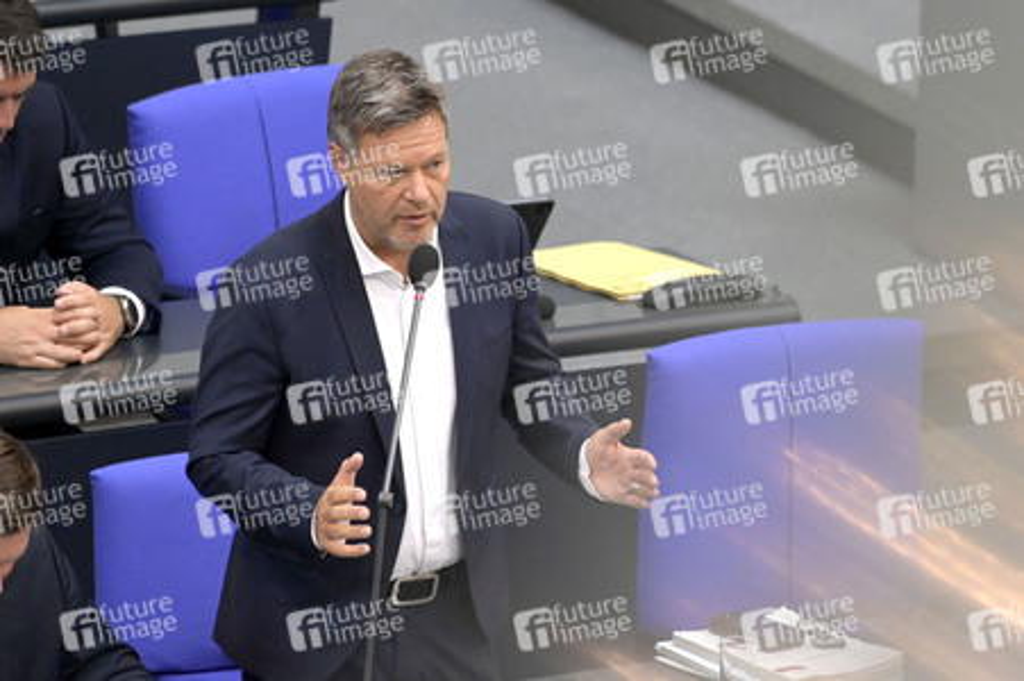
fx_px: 12506
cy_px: 340
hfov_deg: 4.7
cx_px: 512
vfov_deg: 3.1
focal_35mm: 440
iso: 8000
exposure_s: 1/400
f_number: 5.6
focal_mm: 440
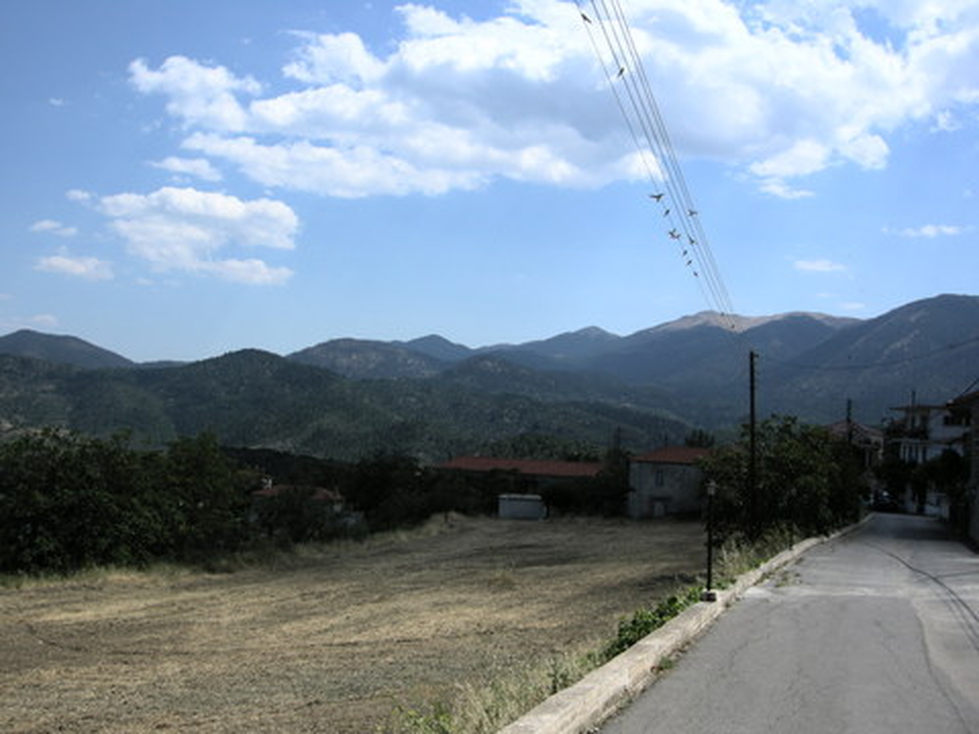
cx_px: 490
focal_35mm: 36
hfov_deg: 51.4
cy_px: 367
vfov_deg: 39.7
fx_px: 1018
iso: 64
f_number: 6.1
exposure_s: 1/288
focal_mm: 7.5
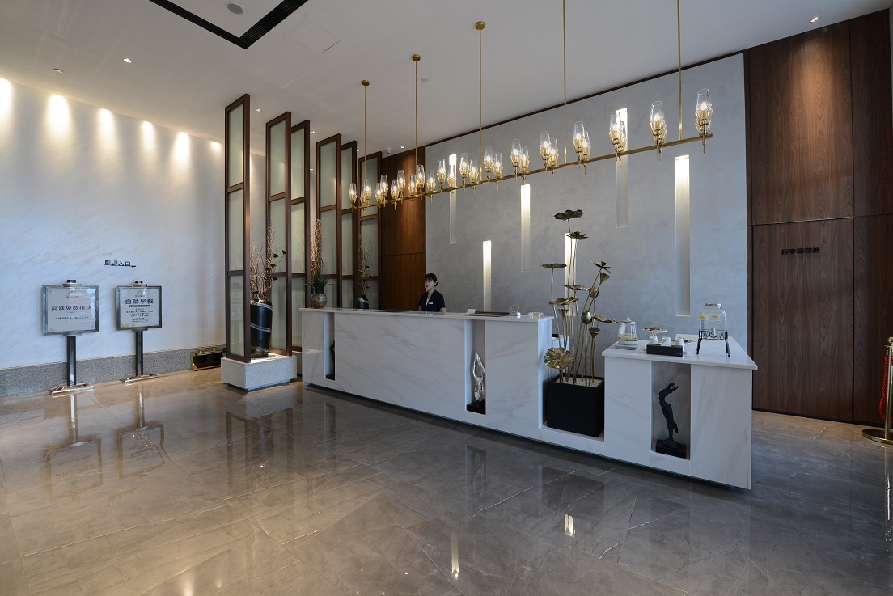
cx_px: 446
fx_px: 347
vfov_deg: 81.3
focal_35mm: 14
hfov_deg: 104.2
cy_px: 298
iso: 400
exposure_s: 1/20
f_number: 8
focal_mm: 14
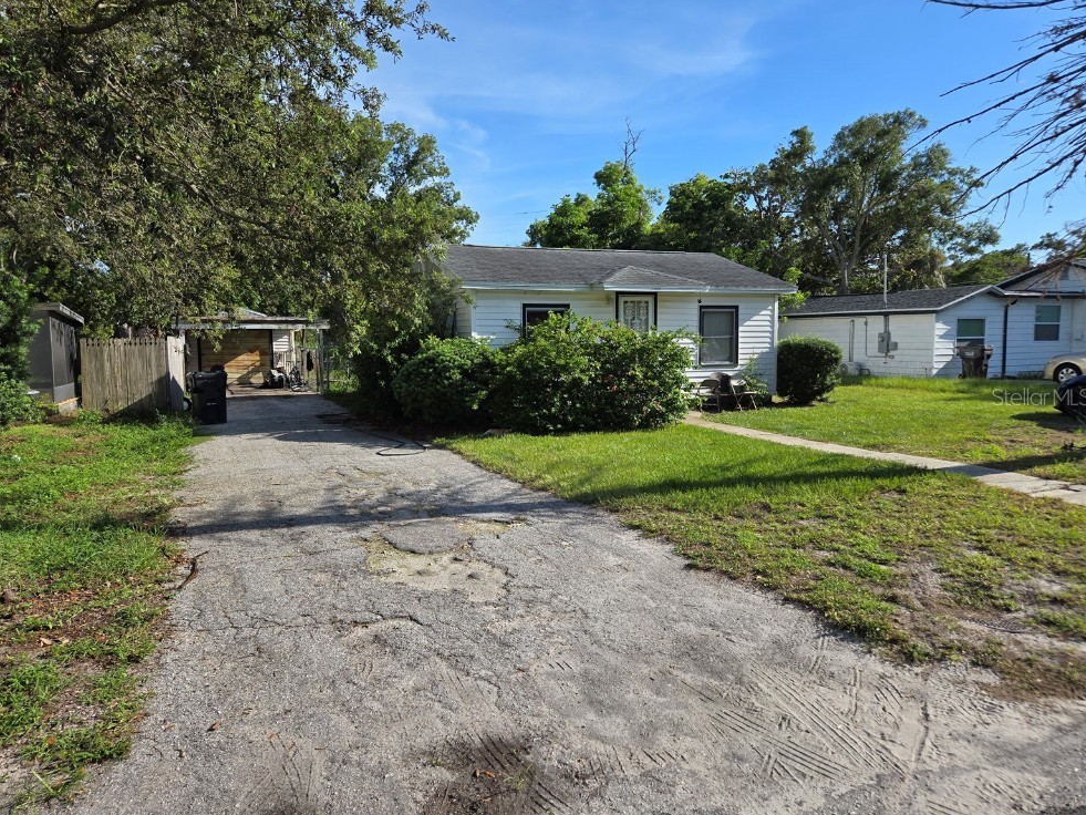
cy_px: 396
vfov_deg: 56.8
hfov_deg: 71.6
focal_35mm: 24
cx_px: 529
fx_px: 753
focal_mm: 5.4
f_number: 1.8
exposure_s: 1/1480
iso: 25
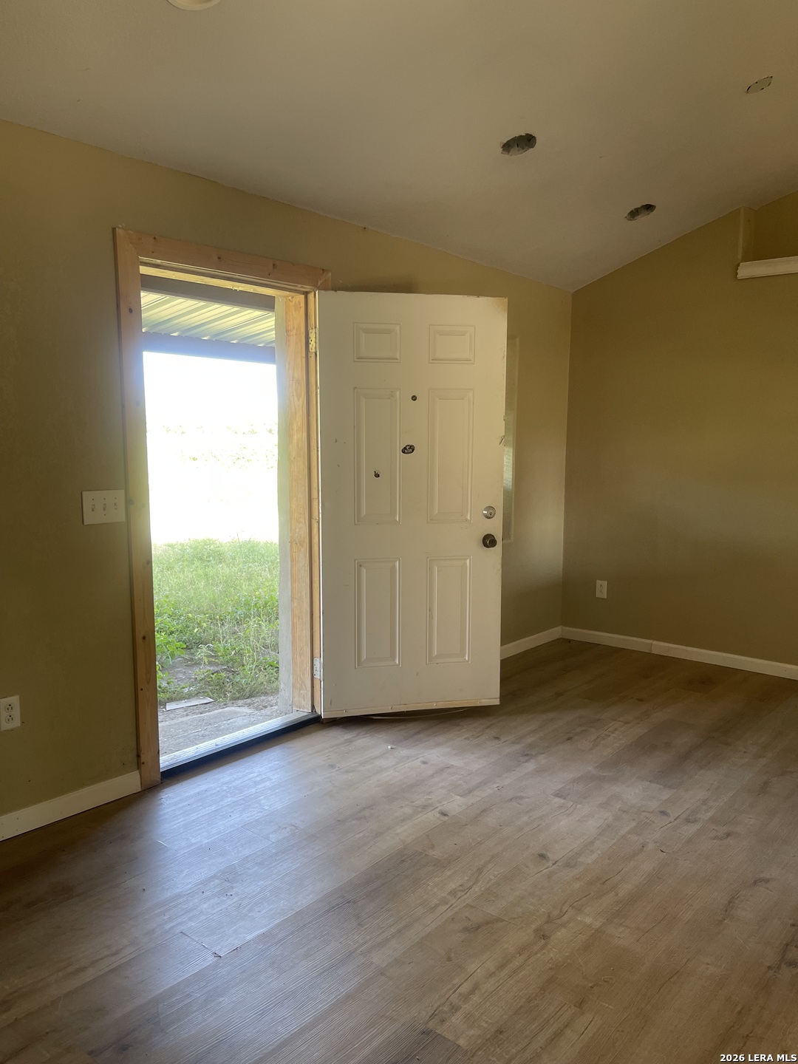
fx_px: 768
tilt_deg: -7.3
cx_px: 399
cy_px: 532
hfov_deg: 54.9
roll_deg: -0.8
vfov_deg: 69.4
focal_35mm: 25
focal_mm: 5.1
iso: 100
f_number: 1.6
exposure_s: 1/121
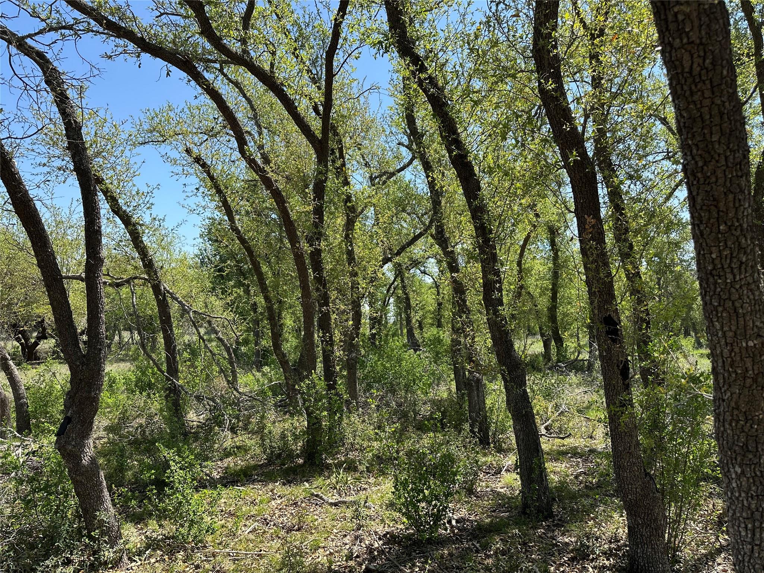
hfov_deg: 71.6
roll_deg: -0.8
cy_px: 286
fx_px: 530
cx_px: 382
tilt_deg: +4.0
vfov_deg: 56.8
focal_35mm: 24
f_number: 1.78
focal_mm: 6.86
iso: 80
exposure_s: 1/1812
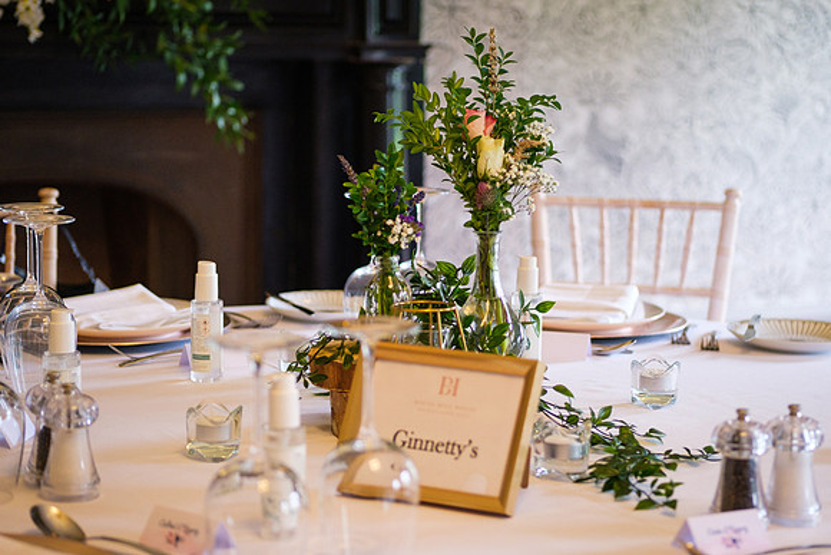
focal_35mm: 84
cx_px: 463
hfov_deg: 24.1
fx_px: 1947
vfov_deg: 16.2
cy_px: 253
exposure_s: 1/160
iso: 1250
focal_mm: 50
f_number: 2
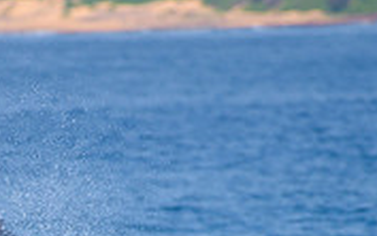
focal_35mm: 1669
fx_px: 17164
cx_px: 79
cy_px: 403
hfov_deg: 1.3
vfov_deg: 0.8
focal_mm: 500
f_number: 5.6
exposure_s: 1/2000
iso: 220
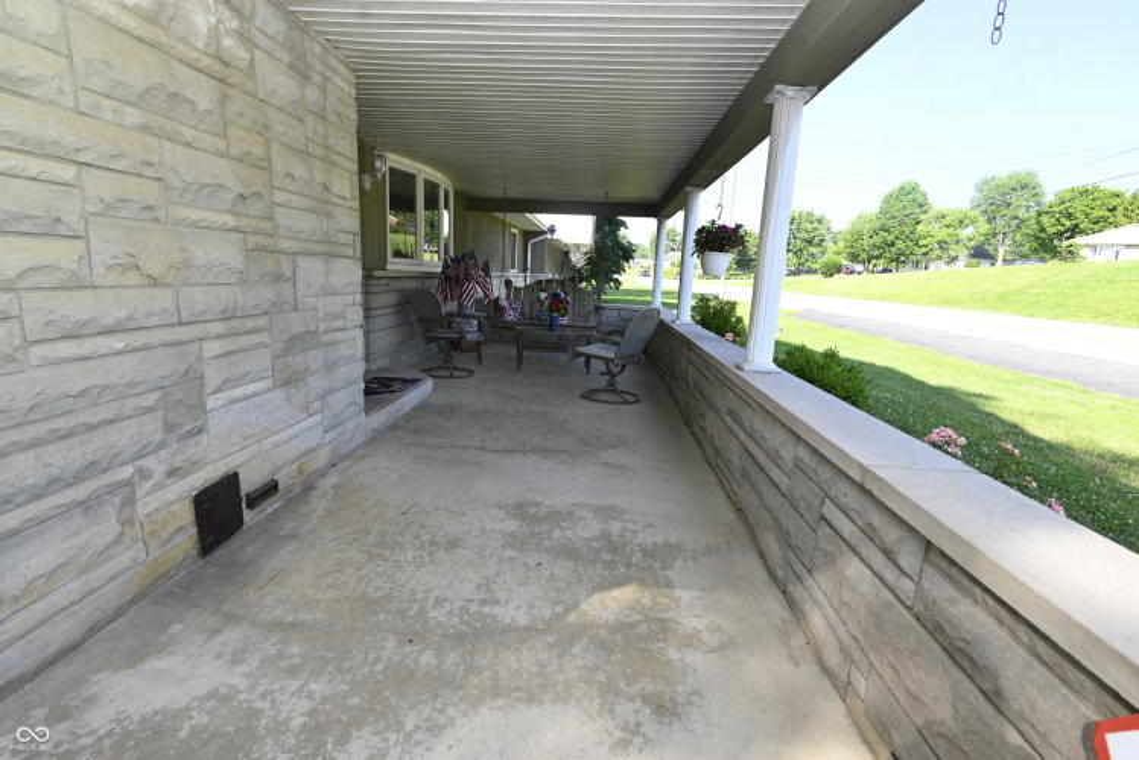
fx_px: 554
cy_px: 380
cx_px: 570
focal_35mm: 18
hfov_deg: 91.6
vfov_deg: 68.9
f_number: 5.6
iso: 125
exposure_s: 1/125
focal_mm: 17.5
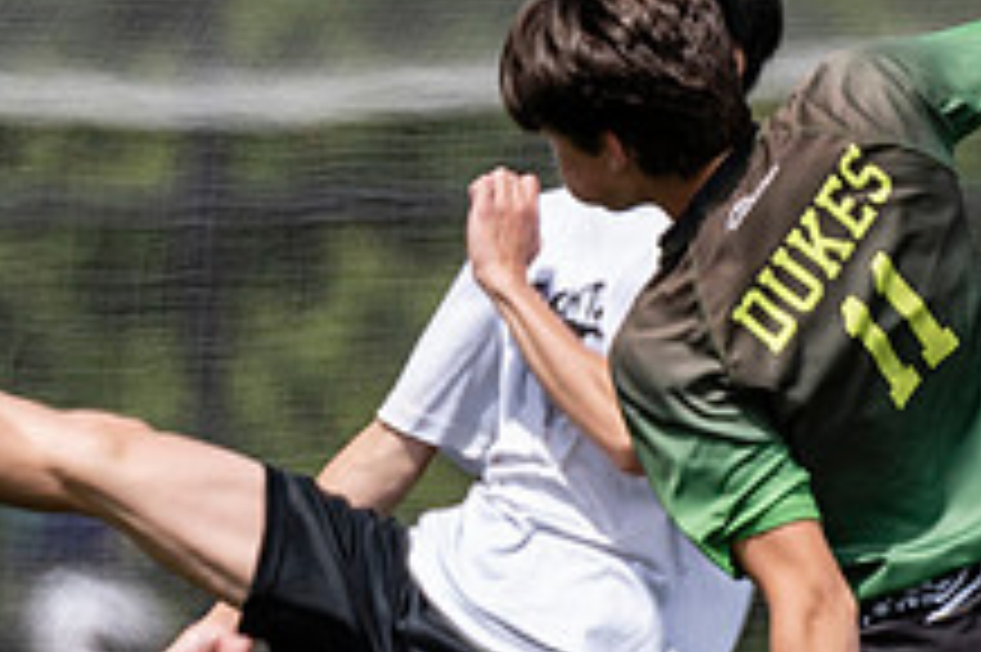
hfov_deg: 1.1
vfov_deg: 0.7
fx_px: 50645
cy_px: 684
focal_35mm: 1860
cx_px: 618
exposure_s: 1/1600
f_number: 4
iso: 160
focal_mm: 400
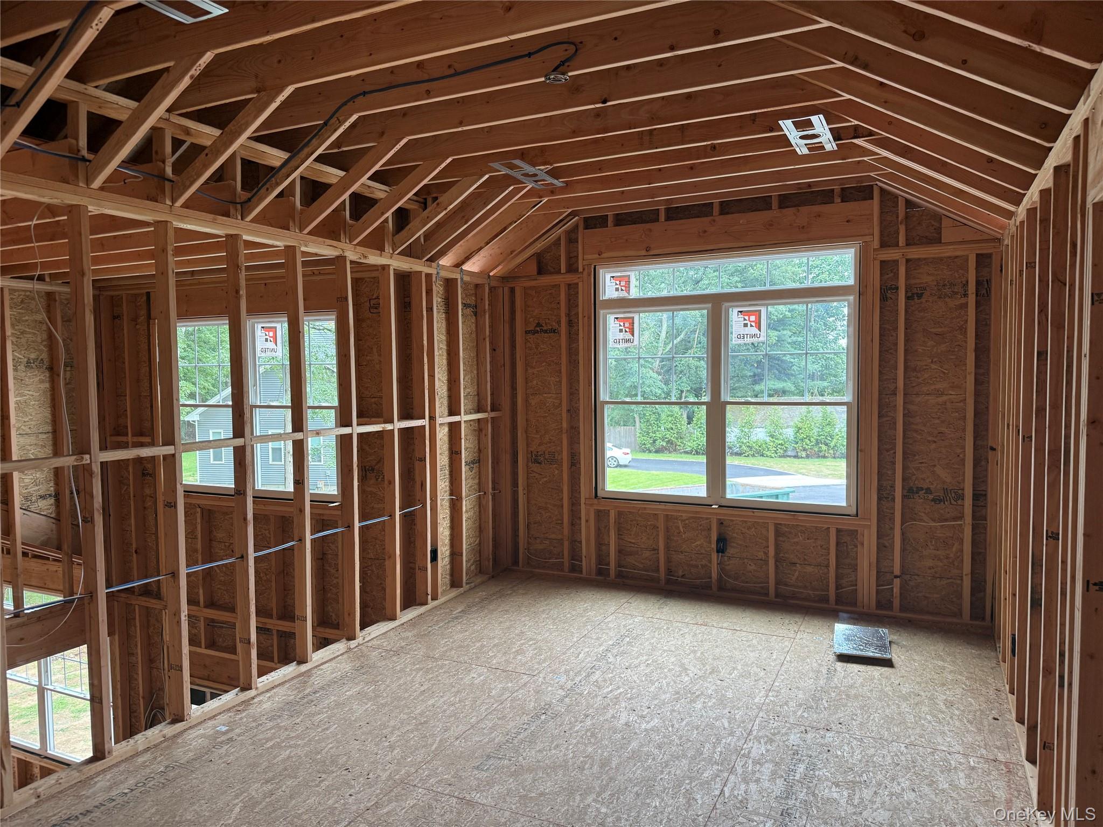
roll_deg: +1.3
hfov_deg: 71.6
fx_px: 765
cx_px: 552
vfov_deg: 56.8
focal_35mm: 24
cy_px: 414
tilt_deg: -2.7
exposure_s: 1/121
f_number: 1.78
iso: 160
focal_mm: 6.76
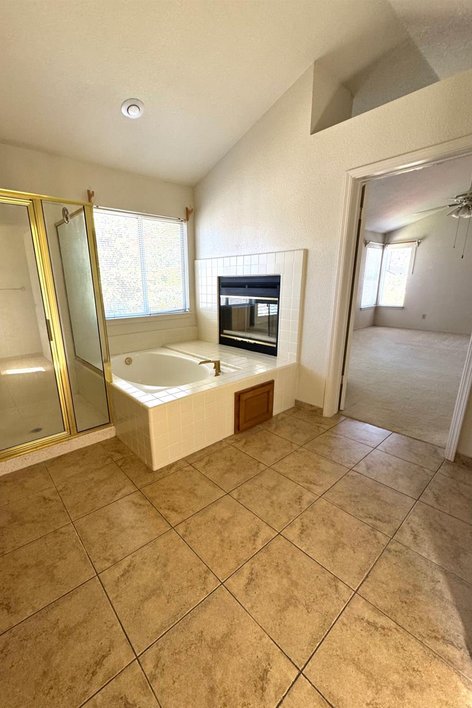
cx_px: 217
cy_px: 364
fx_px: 295
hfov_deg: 77.2
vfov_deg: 100.4
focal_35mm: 15
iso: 250
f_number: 2.2
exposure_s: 1/99
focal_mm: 2.22
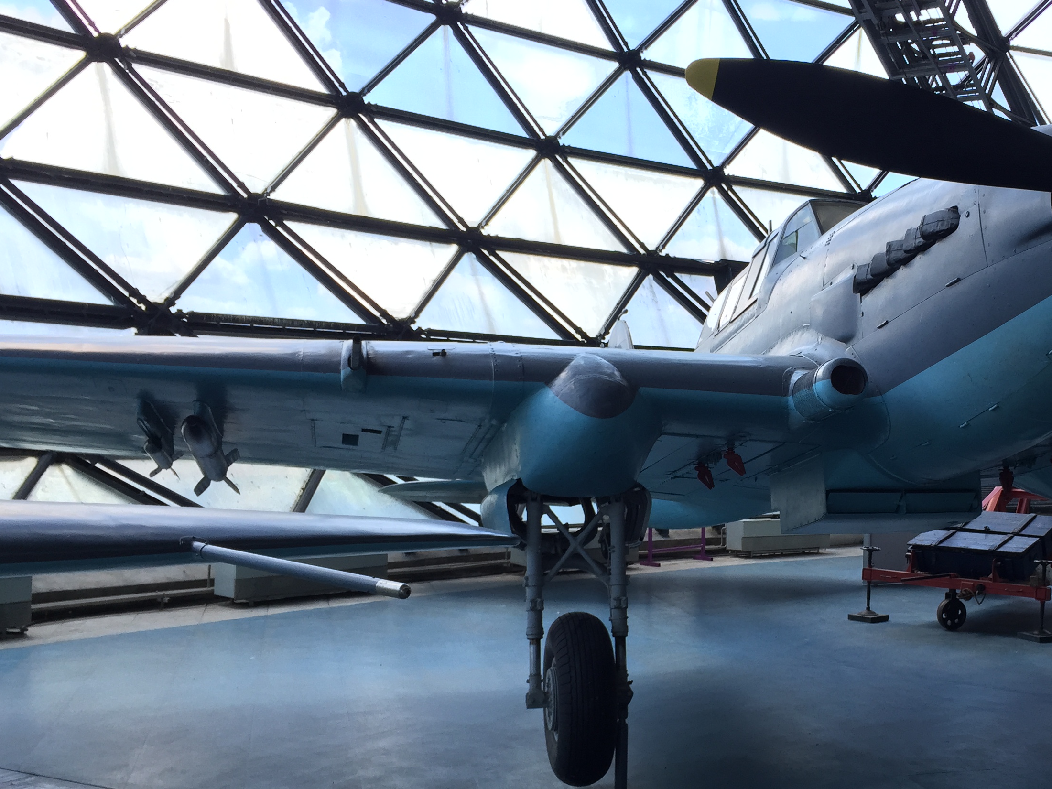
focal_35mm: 43
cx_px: 770
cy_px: 422
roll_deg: -1.4
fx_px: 1307
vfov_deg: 33.6
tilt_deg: +0.5
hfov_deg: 42.7
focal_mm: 4.15
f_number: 2.2
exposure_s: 1/120
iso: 40
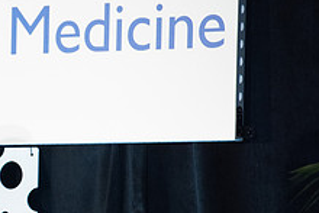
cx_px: -76
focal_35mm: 552
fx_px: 4894
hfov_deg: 3.7
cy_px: 192
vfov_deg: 2.5
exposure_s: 1/200
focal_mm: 200
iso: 1250
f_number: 4.5
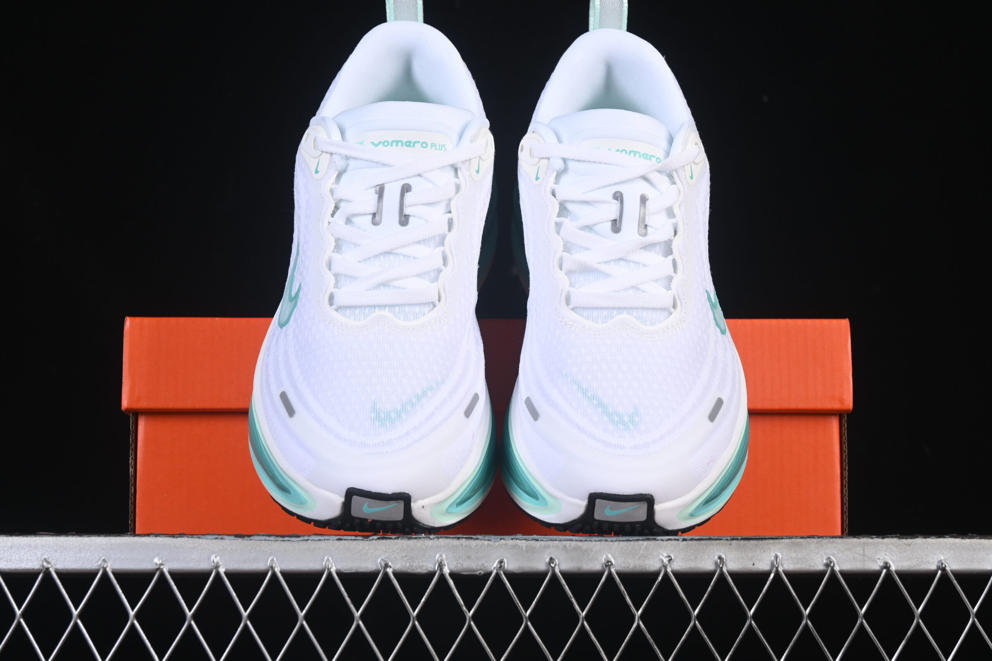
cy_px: 330
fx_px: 2067
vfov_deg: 18.2
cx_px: 496
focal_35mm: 75
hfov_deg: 27.0
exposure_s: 1/100
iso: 160
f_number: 8
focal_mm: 50
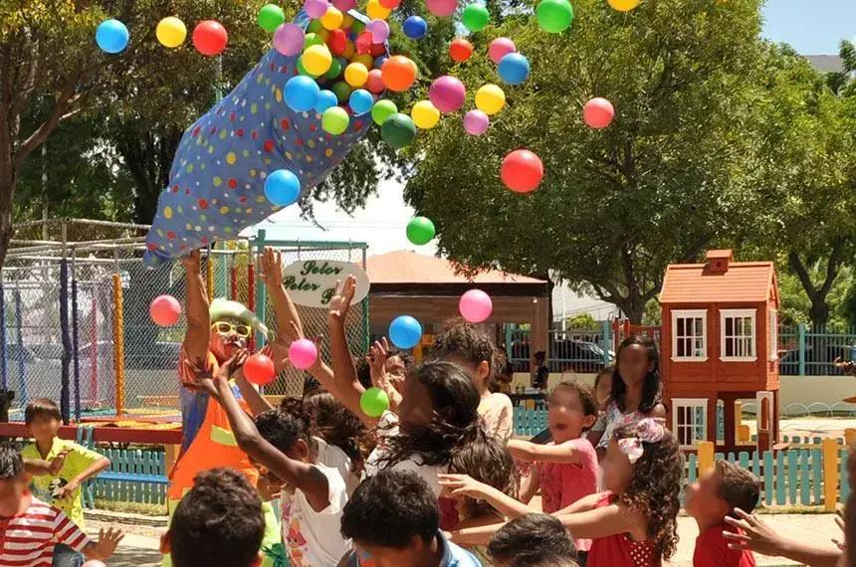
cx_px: 428
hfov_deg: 67.5
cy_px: 284
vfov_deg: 47.8
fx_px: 641
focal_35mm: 27
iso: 200
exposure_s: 1/640
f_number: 5.6
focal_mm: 18
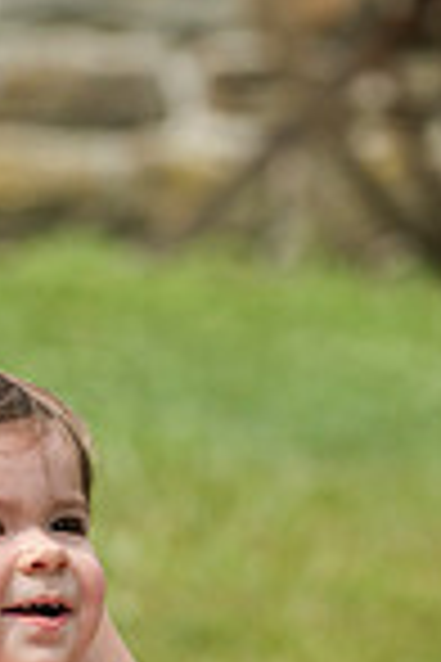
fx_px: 10105
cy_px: 428
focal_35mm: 550
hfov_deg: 2.5
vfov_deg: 3.7
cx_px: -81
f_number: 5.6
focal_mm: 180
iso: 400
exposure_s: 1/1600
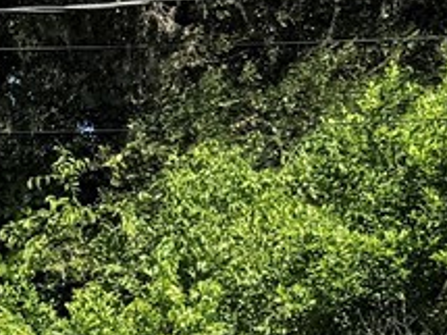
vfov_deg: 8.2
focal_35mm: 179
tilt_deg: +10.3
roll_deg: +1.7
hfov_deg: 9.2
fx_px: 2310
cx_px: -830
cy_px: 422
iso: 80
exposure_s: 1/1727
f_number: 1.78
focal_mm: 6.76
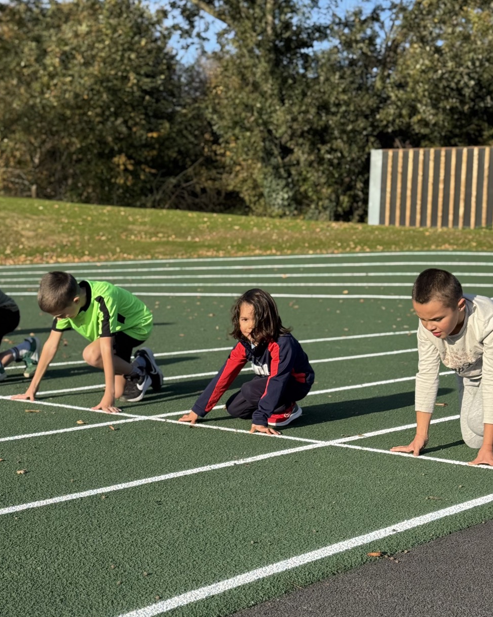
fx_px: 1258
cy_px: 333
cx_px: 164
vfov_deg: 27.5
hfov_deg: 22.1
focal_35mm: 69
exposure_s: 1/2252
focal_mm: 6.76
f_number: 1.78
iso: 64
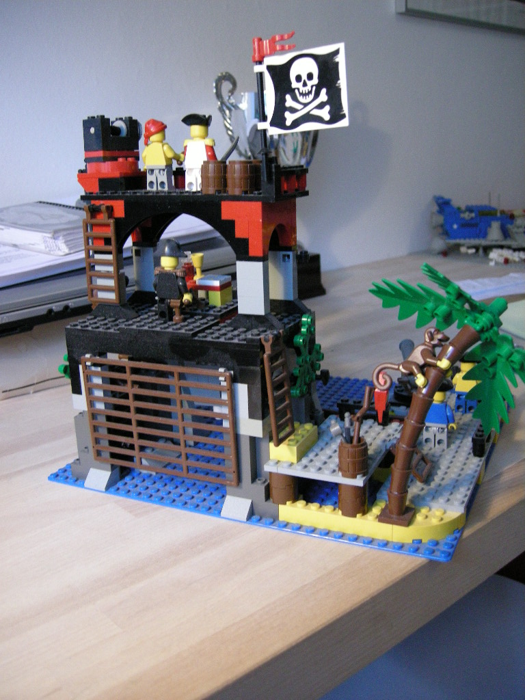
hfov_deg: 39.7
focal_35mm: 36
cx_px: 262
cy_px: 350
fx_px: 728
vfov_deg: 51.4
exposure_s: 1/22.2
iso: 400
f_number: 2.7
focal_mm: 7.5
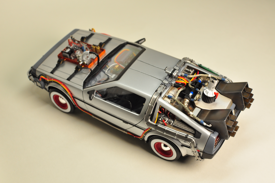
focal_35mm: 52
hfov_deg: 37.9
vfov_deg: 25.7
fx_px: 401
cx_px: 138
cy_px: 92
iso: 200
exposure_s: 1/80
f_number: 7.1
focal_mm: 35
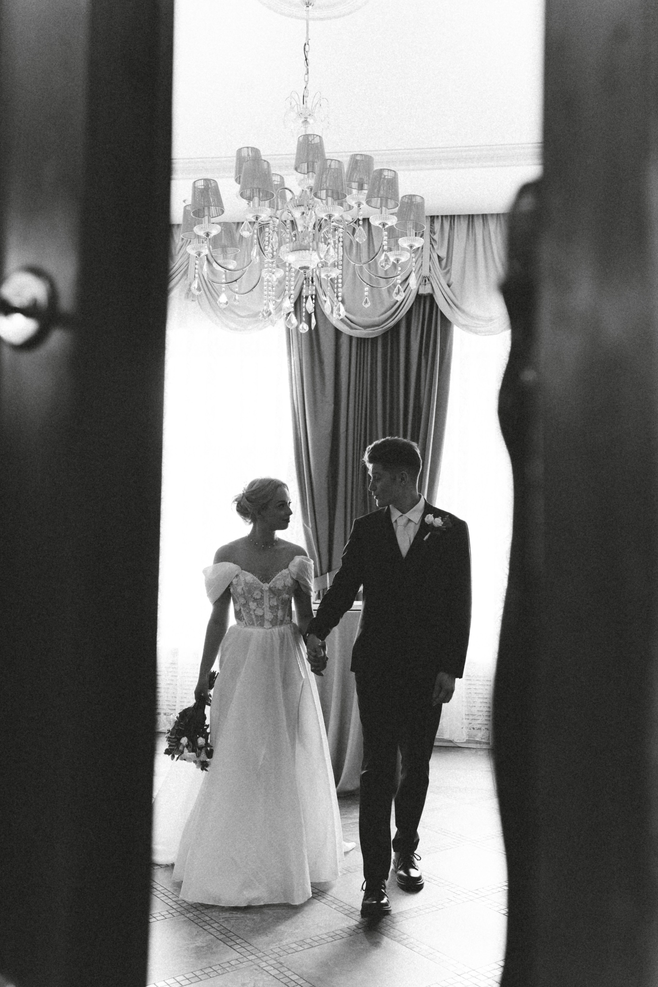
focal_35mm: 35
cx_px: 329
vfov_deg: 54.4
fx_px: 960
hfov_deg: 37.9
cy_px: 494
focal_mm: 35
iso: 1250
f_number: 4
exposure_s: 1/160
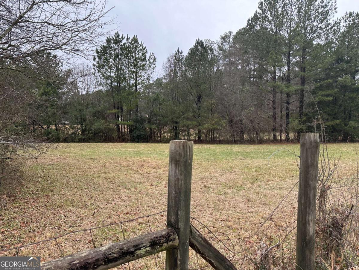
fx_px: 249
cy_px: 135
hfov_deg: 71.6
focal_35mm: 24
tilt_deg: -7.0
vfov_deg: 56.8
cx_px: 180
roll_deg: +1.3
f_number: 1.78
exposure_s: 1/360
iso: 80
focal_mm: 6.86
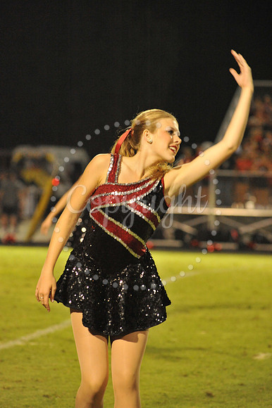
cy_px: 204
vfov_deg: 10.3
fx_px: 2269
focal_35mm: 200
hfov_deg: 6.9
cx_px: 136
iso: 6400
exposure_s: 1/200
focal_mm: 200
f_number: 5.6
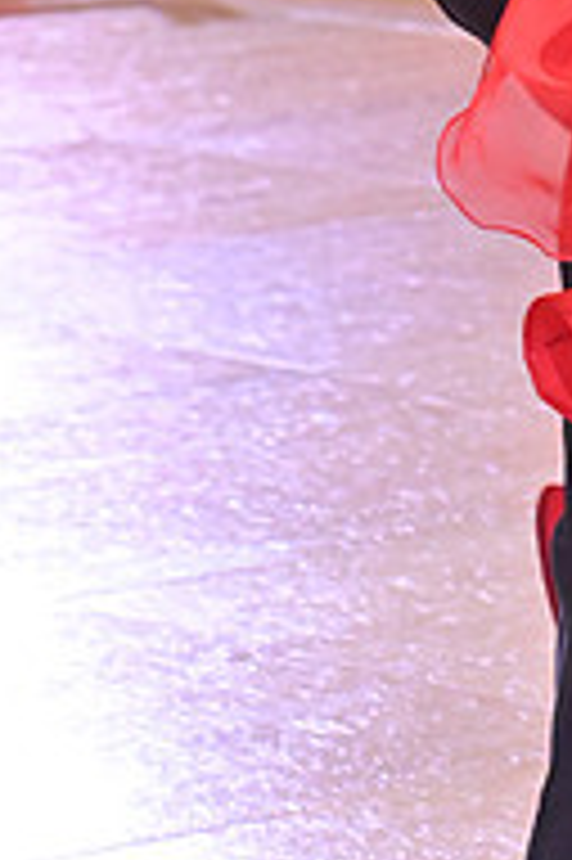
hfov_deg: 4.1
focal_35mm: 334
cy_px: -351
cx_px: 853
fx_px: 7974
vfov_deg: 6.1
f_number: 8
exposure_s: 1/400
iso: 6400
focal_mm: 110
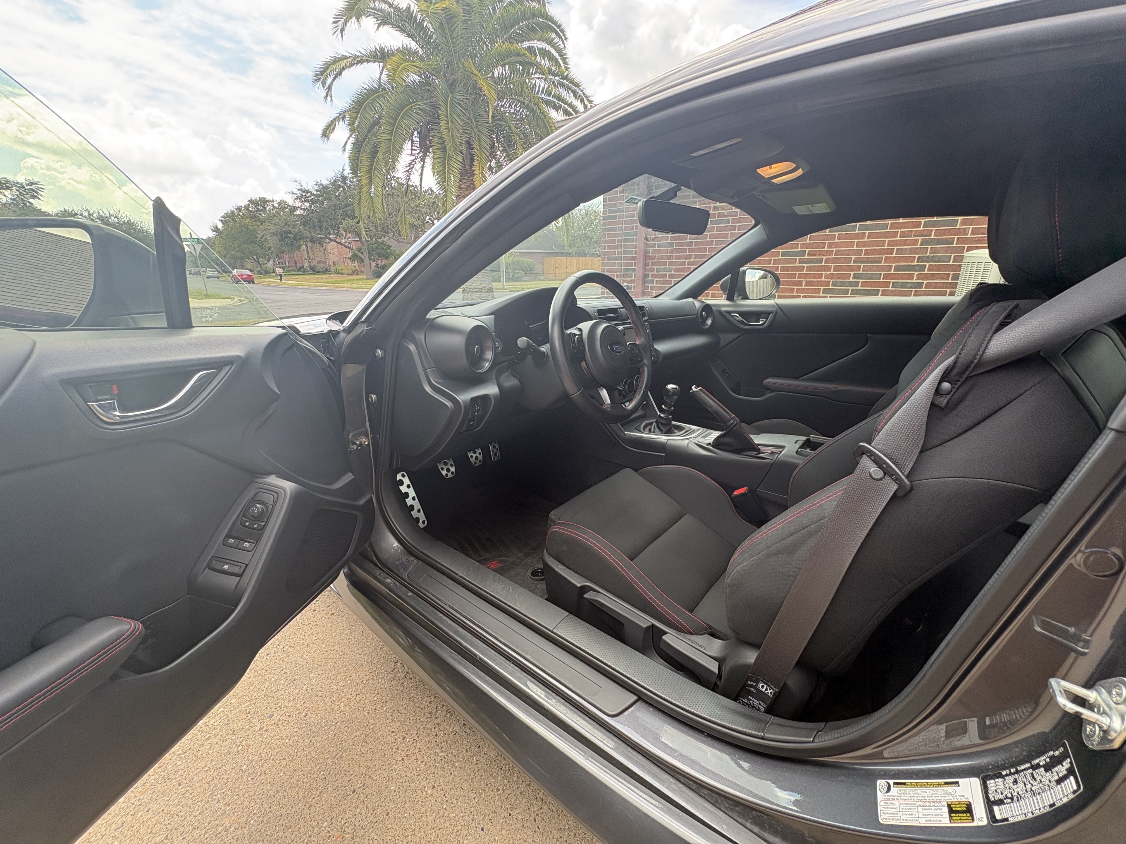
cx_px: 563
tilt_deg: -18.4
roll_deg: +0.3
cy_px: 422
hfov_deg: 102.1
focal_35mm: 14
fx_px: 455
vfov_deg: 85.7
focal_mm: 2.22
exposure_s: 1/129
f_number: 2.2
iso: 64
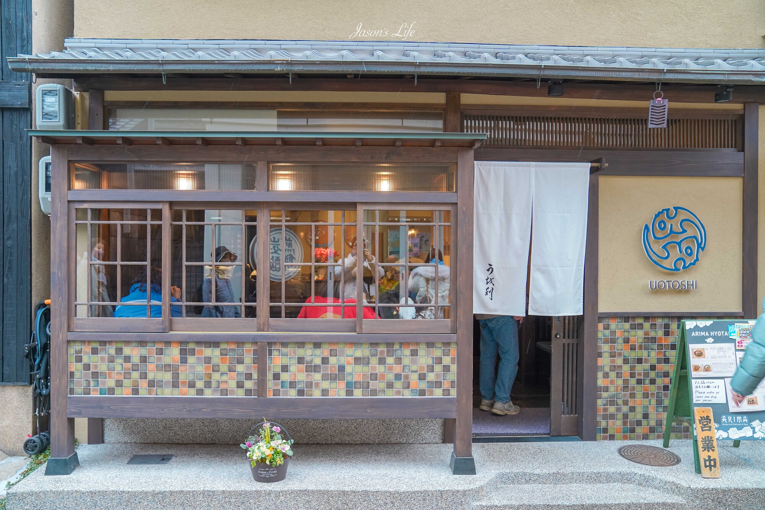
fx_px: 595
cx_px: 382
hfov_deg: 65.5
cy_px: 255
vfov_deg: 46.4
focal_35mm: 28
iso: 100
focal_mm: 28
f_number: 2.8
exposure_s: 1/30
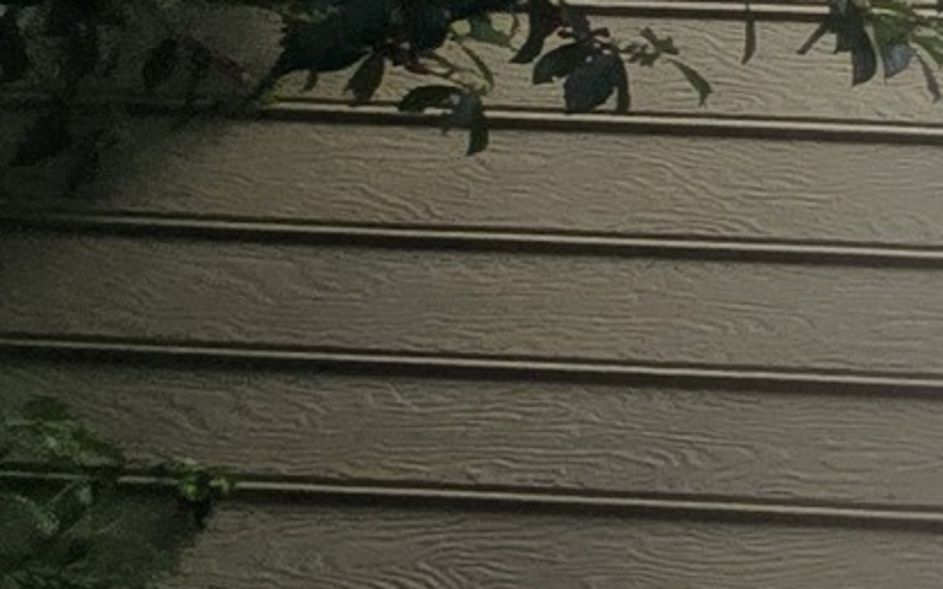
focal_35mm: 102
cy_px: 41
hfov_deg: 10.4
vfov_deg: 12.7
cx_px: 3093
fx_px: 2620
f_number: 2.2
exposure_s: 1/120
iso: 50
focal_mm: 2.2
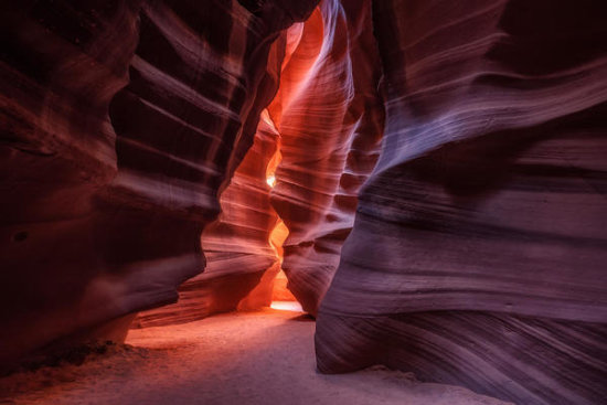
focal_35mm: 15
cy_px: 202
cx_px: 304
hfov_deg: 100.4
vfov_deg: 77.4
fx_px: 253
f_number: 4
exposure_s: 1/125
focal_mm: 10
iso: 1600
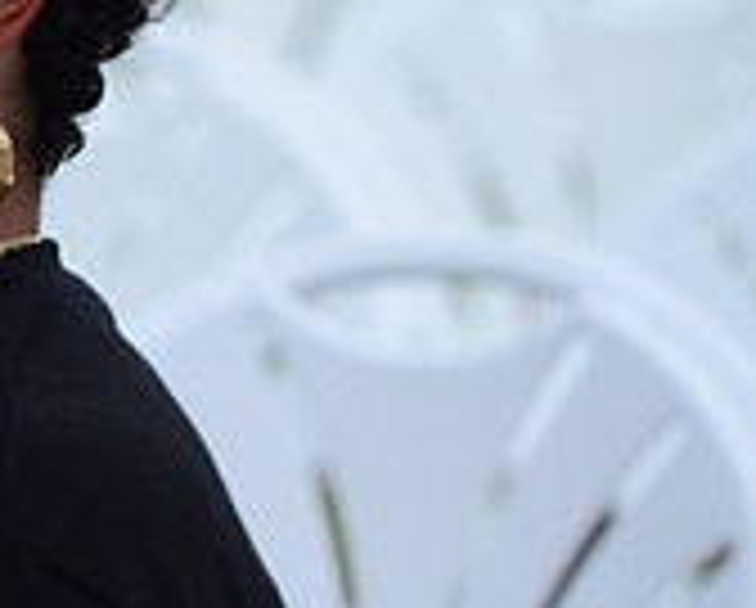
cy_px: 216
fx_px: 20621
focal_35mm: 920
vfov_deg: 1.7
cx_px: -540
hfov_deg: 2.1
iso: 800
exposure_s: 1/1250
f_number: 2.8
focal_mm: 190
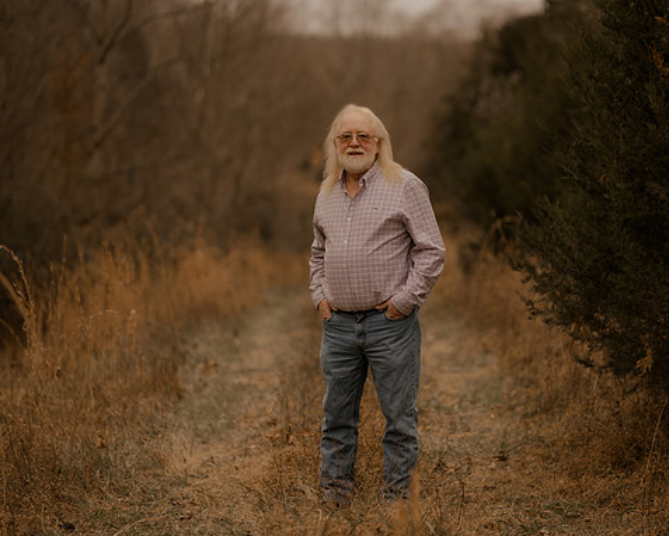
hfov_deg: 19.7
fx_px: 1921
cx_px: 380
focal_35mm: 97
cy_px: 269
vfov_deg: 15.9
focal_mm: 85
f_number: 1.6
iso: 200
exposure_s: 1/500
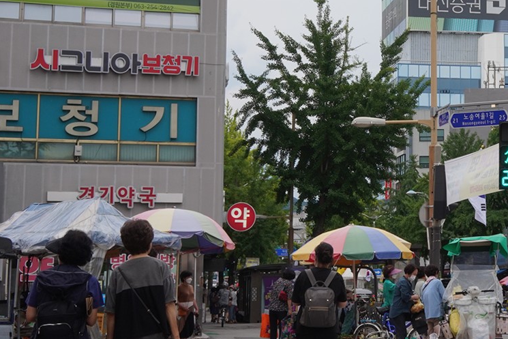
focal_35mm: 94
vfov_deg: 14.4
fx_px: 1327
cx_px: 526
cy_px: 49
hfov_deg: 20.8
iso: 400
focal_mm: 35
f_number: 14
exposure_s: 1/100
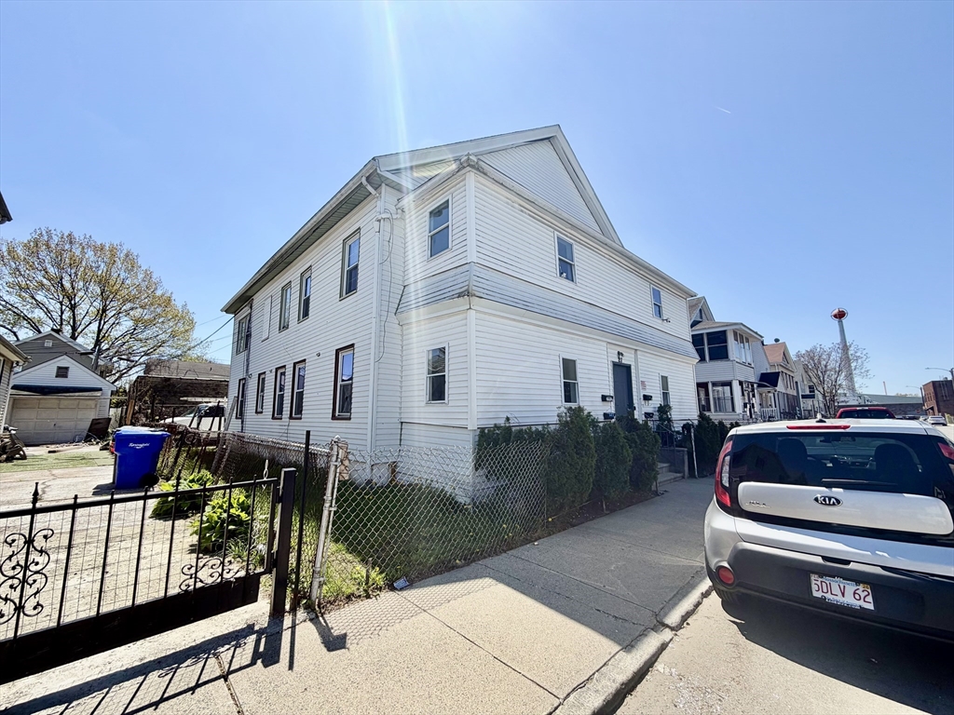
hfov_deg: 102.1
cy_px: 358
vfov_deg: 85.7
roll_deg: +1.3
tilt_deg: +10.1
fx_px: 386
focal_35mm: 14
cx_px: 477
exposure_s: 1/853
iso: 20
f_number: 2.2
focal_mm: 2.22
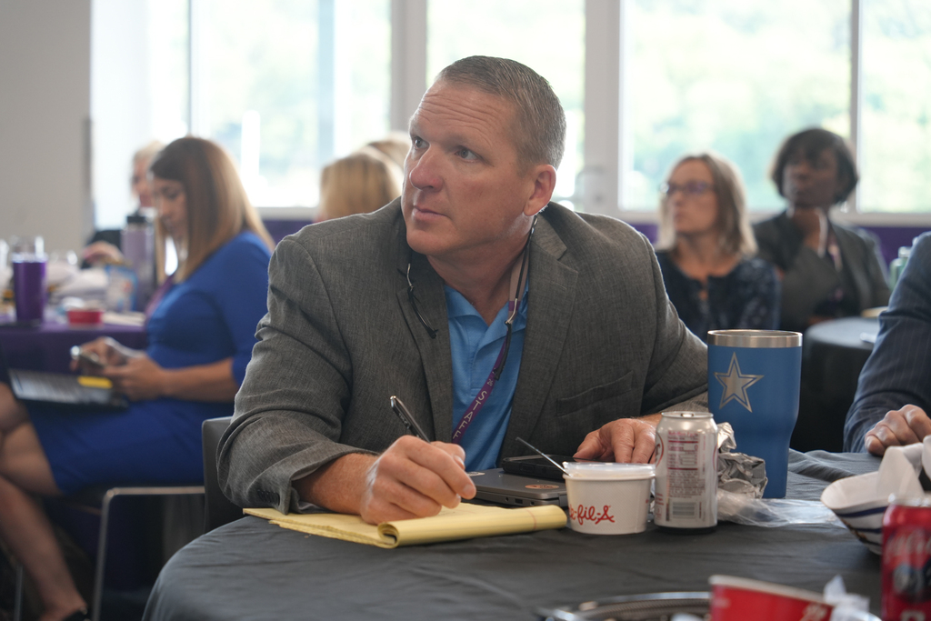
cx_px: 466
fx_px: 2276
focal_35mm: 88
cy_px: 310
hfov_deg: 23.1
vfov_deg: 15.5
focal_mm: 88
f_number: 4.5
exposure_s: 1/160
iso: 1000
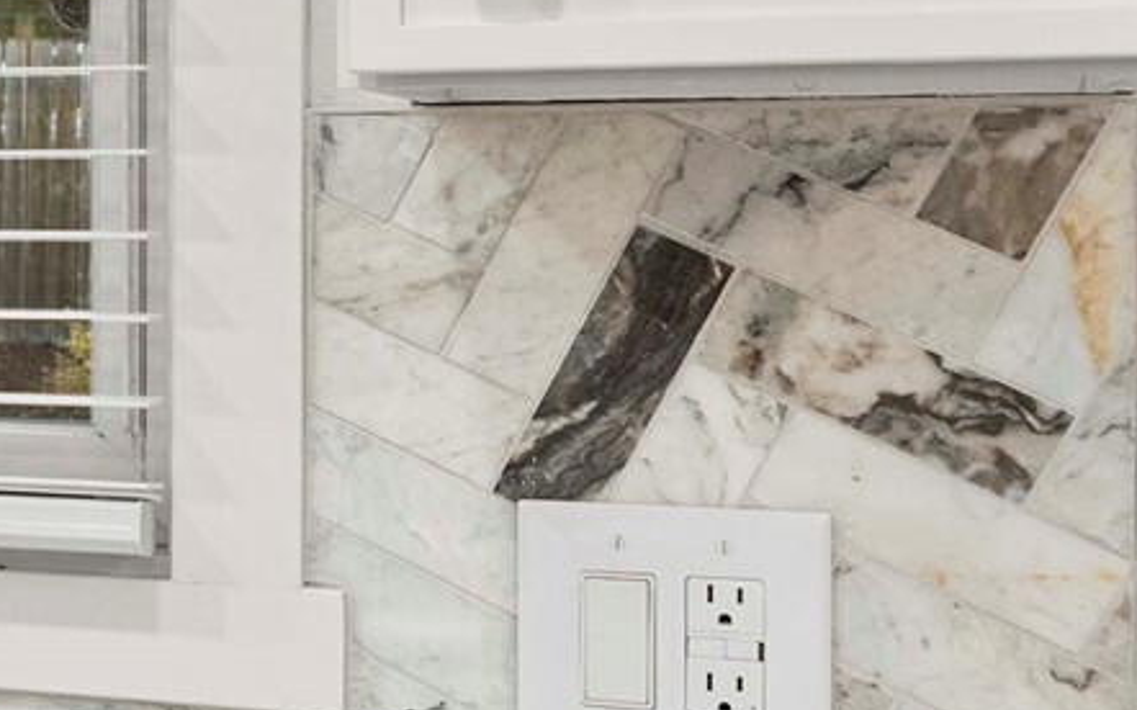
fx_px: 2788
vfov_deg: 14.5
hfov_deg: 18.2
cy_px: 309
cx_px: -920
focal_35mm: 90
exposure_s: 1/60
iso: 125
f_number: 7.1
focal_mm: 23
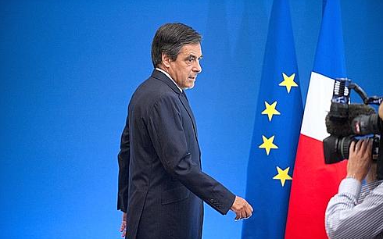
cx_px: 191
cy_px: 120
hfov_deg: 10.2
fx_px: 2139
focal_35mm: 205
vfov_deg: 6.4
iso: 1600
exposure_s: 1/350
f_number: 2.8
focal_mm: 200
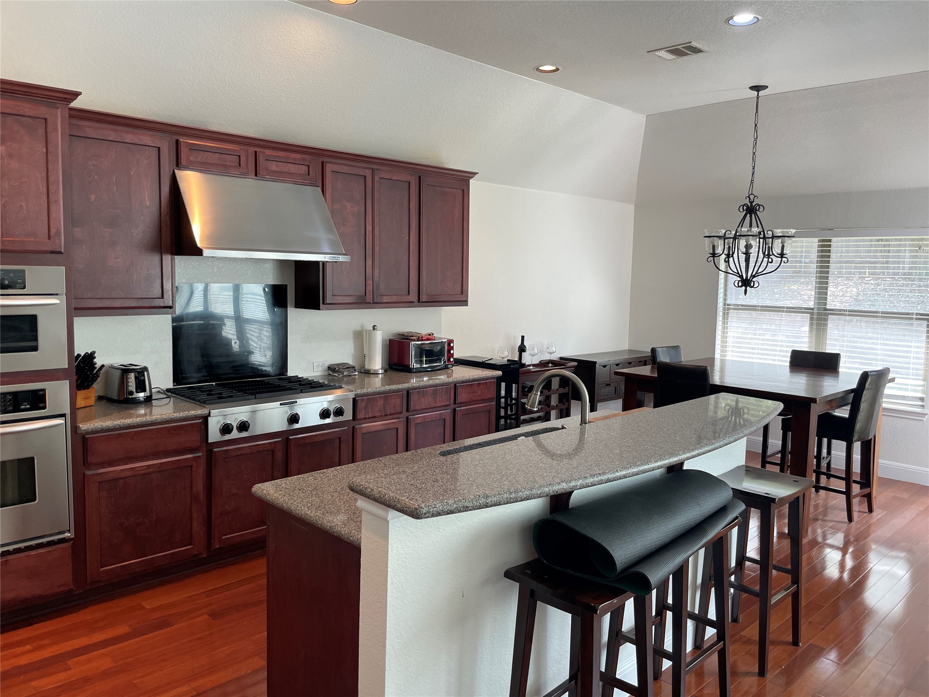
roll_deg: -1.2
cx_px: 464
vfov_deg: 53.1
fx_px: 698
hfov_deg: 67.3
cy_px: 348
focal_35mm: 26
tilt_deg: -5.8
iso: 100
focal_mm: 4.2
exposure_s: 1/120
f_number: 1.6
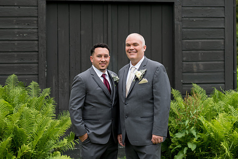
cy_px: 69
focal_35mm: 81
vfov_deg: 16.8
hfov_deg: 24.9
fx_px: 538
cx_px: 121
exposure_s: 1/200
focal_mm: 70
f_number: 2.8
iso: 64
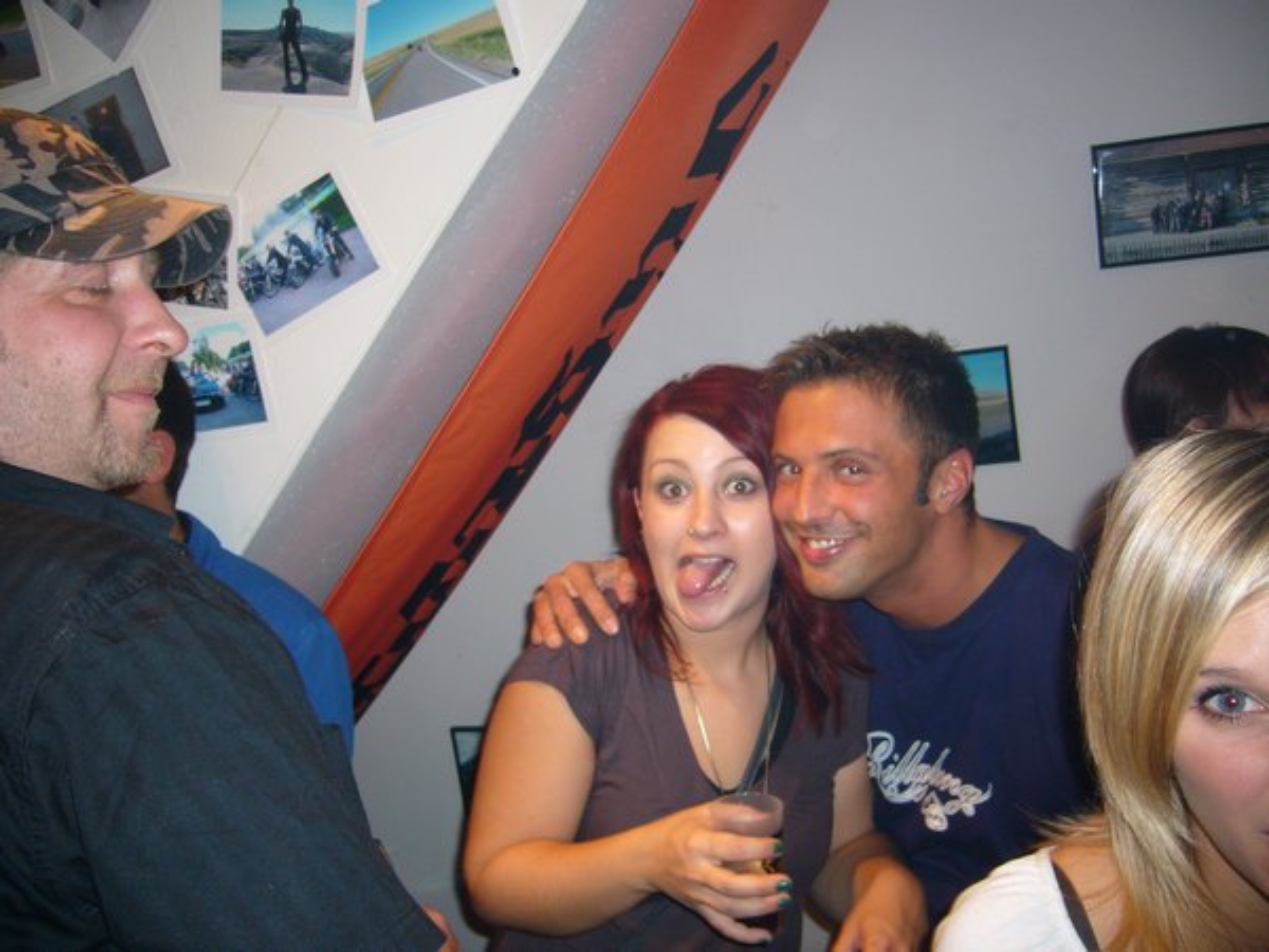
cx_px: 634
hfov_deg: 52.6
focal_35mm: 35
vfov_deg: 40.7
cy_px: 476
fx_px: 1283
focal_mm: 5.8
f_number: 2.8
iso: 100
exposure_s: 1/30
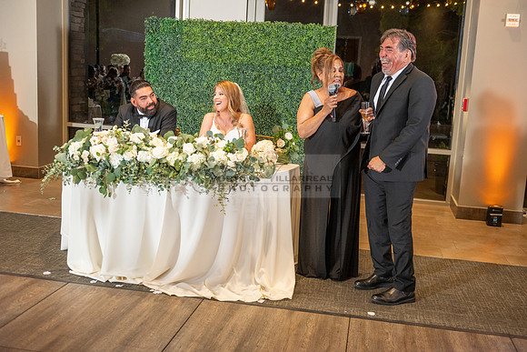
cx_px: 264
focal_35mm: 40
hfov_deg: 48.4
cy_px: 176
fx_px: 586
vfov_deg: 33.4
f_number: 3.5
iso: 800
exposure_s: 1/160
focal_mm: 40
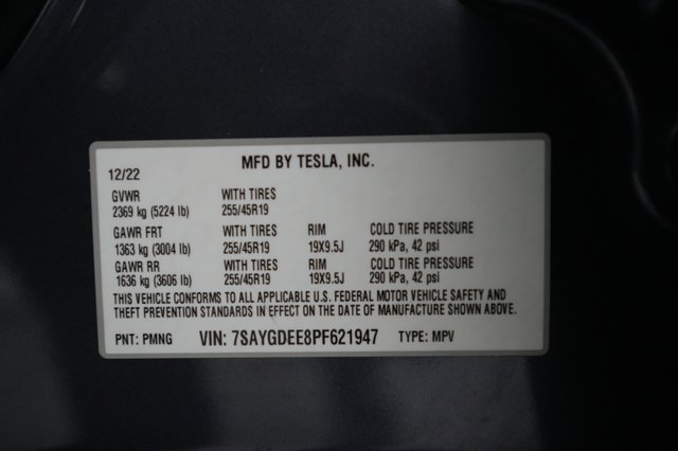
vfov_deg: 46.4
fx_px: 527
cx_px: 339
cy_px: 226
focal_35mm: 28
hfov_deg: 65.5
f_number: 2.8
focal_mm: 28
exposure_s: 1/160
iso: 6400
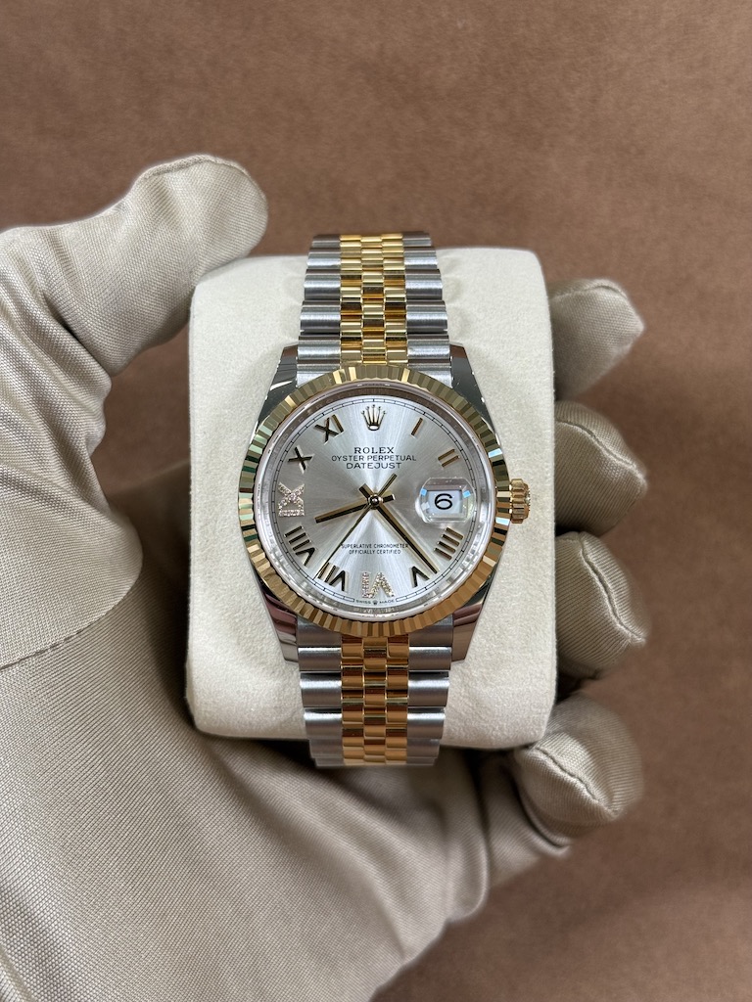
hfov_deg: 30.3
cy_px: 501
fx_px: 1390
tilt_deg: -24.3
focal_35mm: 48
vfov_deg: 39.7
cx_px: 376
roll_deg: -1.6
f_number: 1.78
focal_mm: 6.76
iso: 64
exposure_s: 1/60
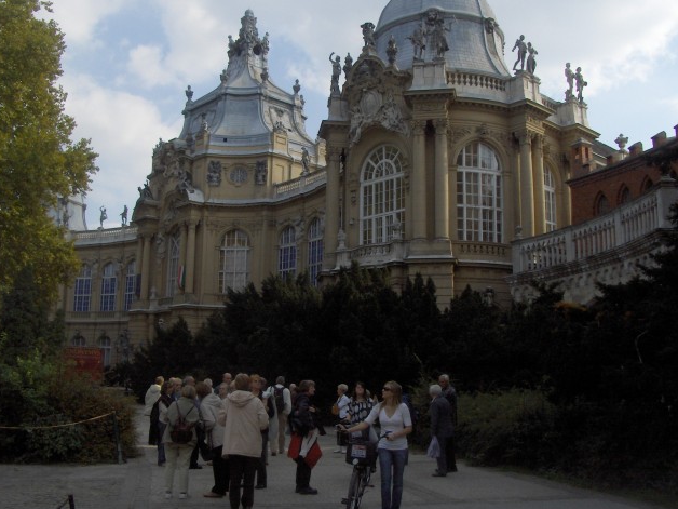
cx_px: 314
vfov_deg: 36.8
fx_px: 764
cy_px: 249
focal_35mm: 39
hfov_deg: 47.8
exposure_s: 1/617
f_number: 4.3
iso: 100
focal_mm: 5.8
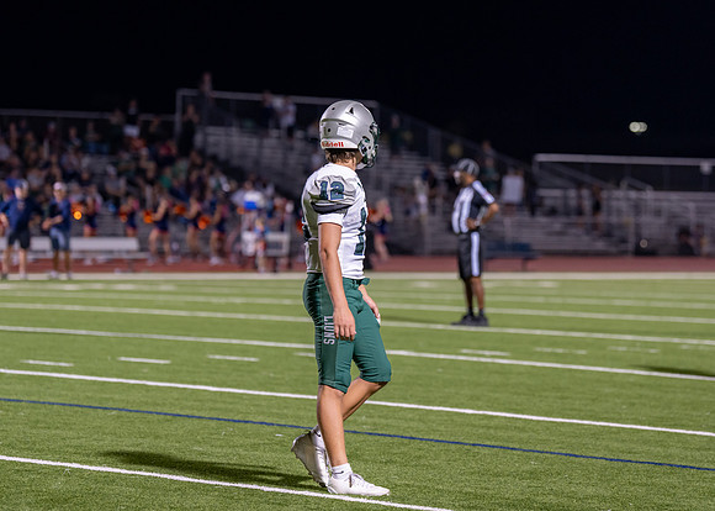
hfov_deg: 12.4
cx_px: 376
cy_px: 234
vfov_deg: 8.9
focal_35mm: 162
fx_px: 3297
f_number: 2.8
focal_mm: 122
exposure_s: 1/250
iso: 800
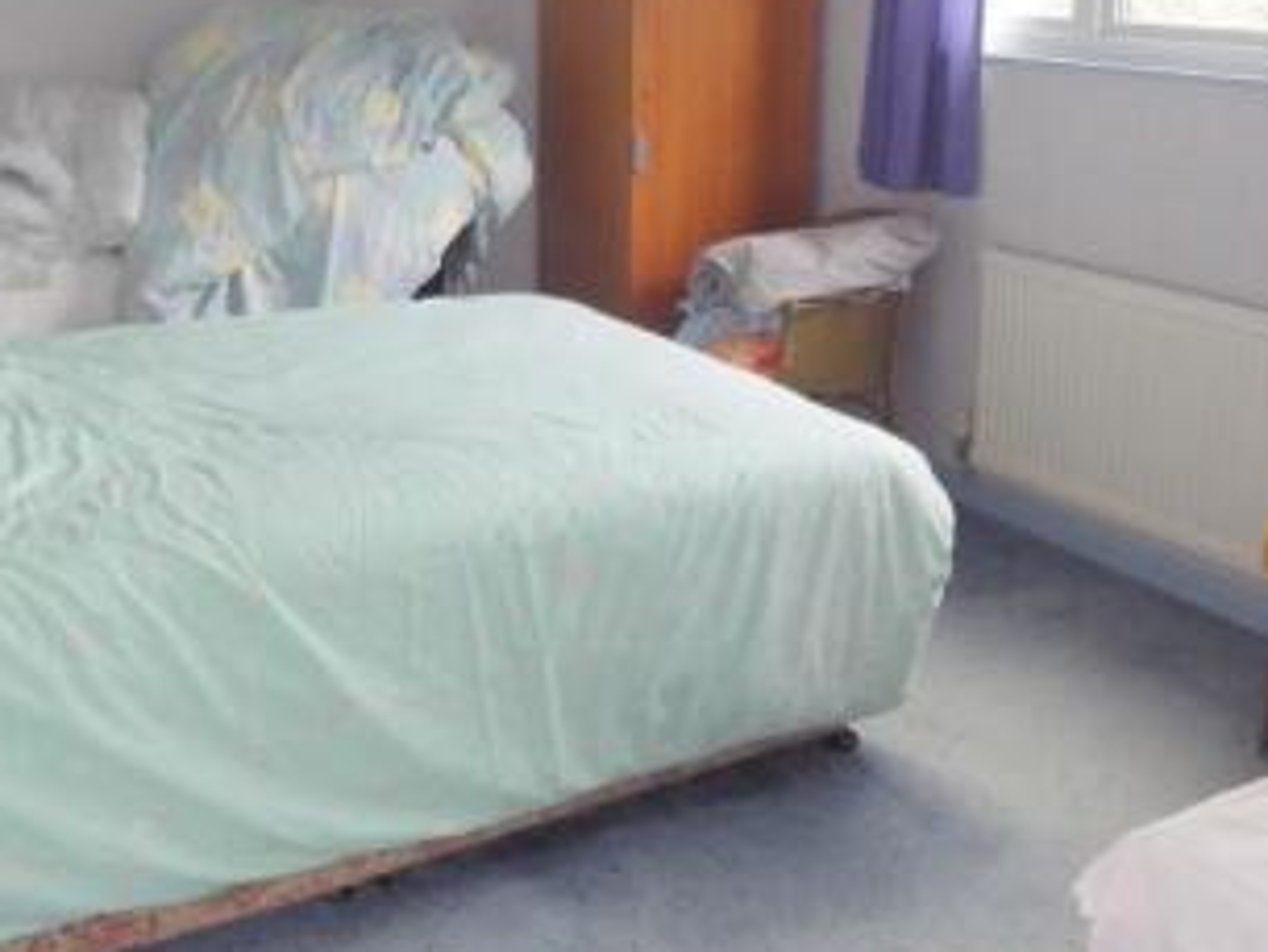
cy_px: 252
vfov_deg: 33.8
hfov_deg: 44.3
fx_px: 1539
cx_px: 813
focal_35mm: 42
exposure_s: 1/45
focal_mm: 4
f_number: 3.1
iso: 320
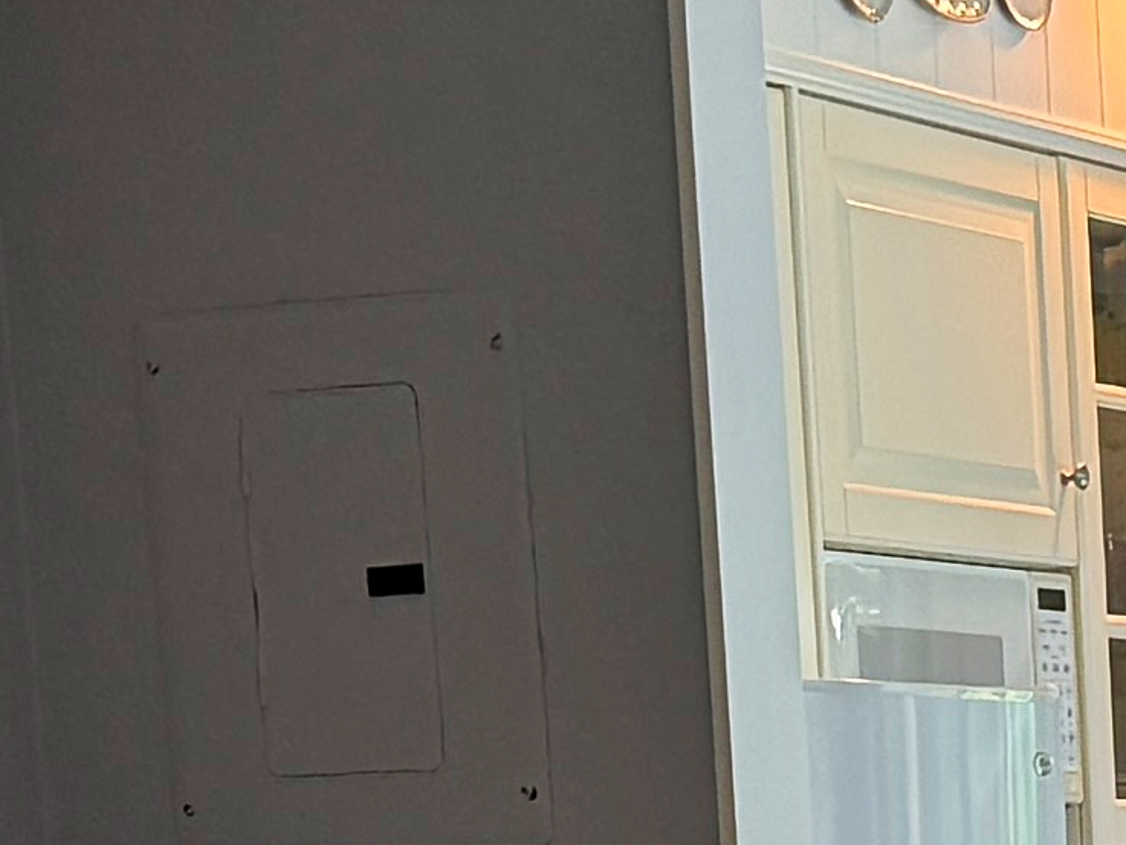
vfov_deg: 7.7
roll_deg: +2.5
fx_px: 6051
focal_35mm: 186
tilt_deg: -7.2
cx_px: 1613
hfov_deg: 10.3
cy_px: 1666
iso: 200
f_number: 1.8
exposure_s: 1/120
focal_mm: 6.8
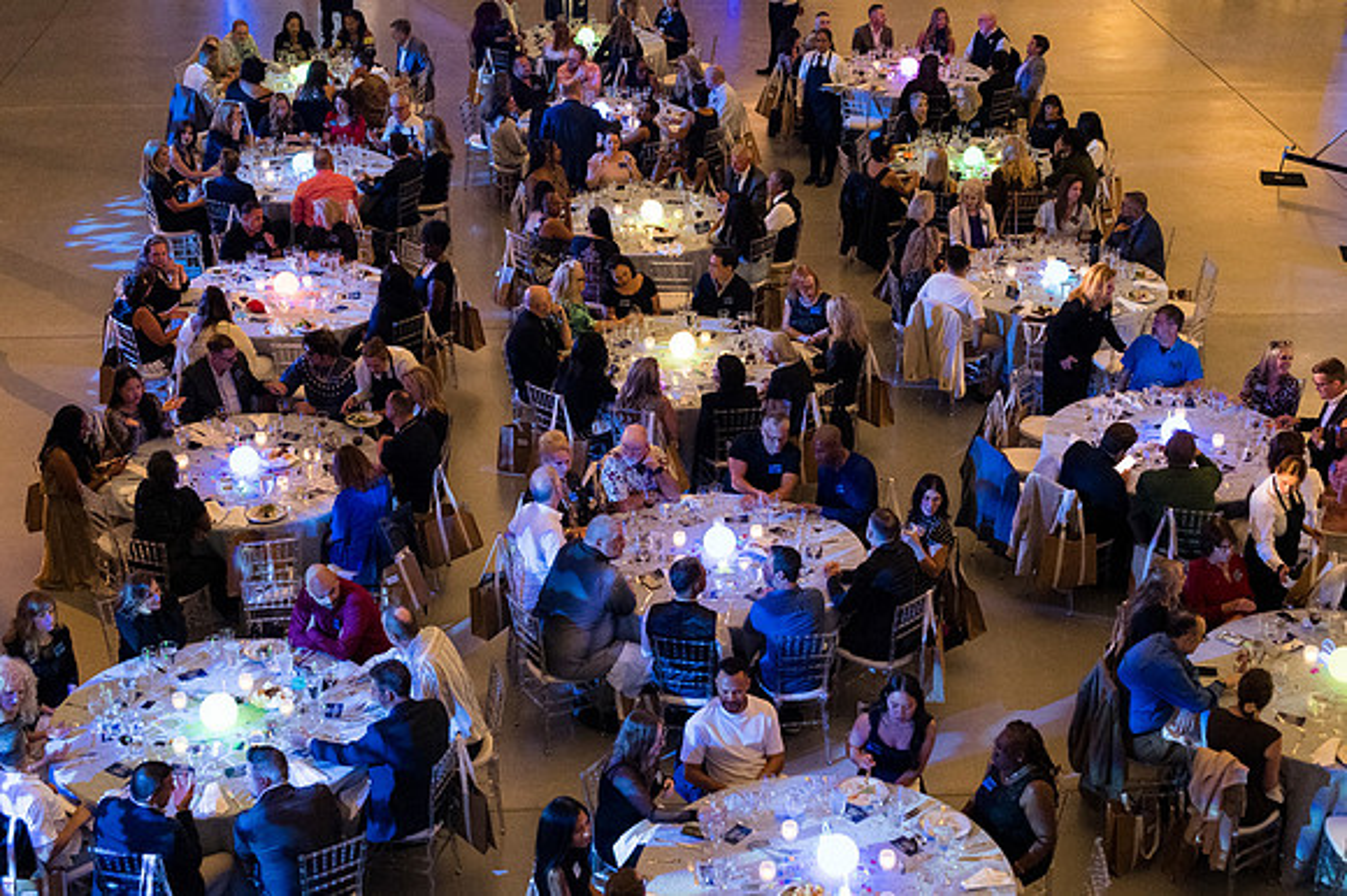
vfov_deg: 26.0
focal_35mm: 52
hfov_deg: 38.2
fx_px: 1944
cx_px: 674
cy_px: 448
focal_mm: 35
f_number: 2.8
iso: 3200
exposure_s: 1/200
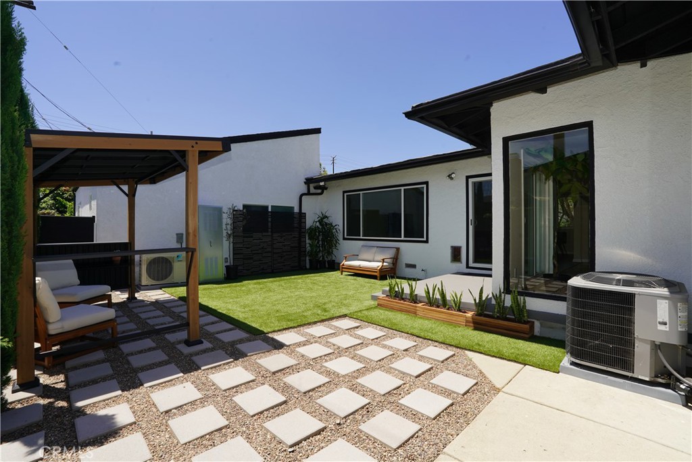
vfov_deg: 73.8
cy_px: 231
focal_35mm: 16
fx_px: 308
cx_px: 346
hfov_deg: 96.7
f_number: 13
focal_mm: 16
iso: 100
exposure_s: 1/100
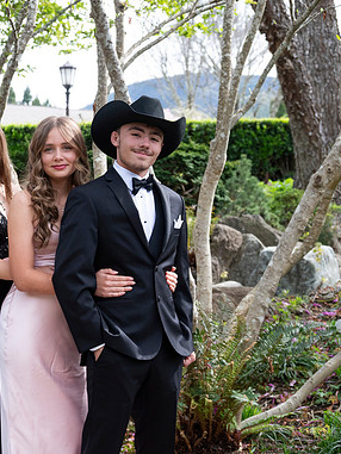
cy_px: 227
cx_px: 54
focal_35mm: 79
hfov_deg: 18.4
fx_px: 1037
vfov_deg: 24.7
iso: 1250
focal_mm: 54
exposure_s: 1/1250
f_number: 5.6
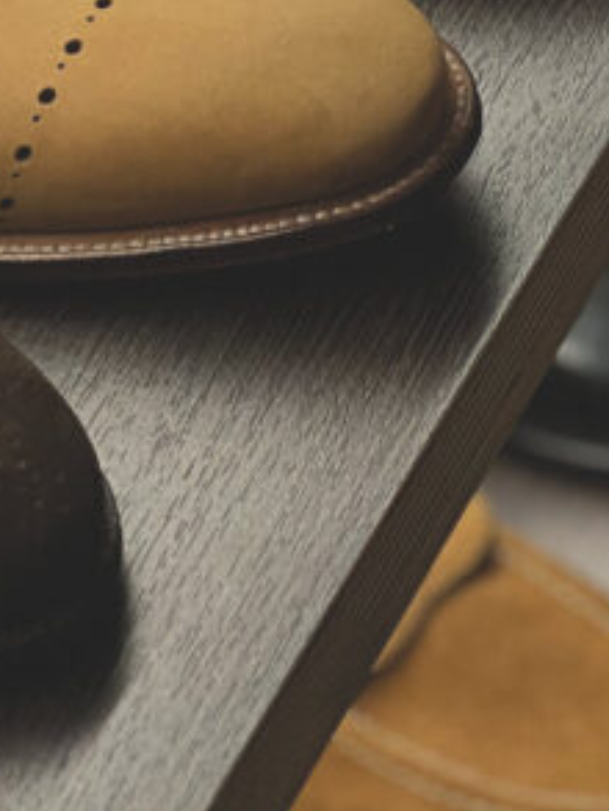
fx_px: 6305
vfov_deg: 7.2
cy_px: -399
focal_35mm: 269
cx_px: 623
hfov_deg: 5.5
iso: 125
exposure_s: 1/50
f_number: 2.8
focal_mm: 9
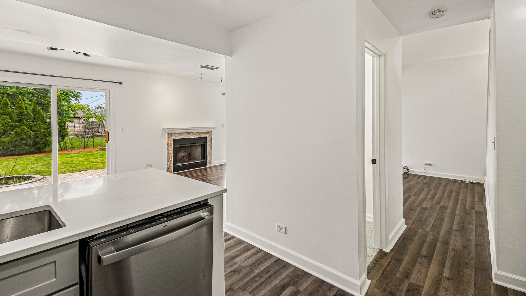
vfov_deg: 66.7
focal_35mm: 16
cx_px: 263
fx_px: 223
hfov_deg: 99.4
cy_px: 126
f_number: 8
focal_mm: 10
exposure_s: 1/15
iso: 100
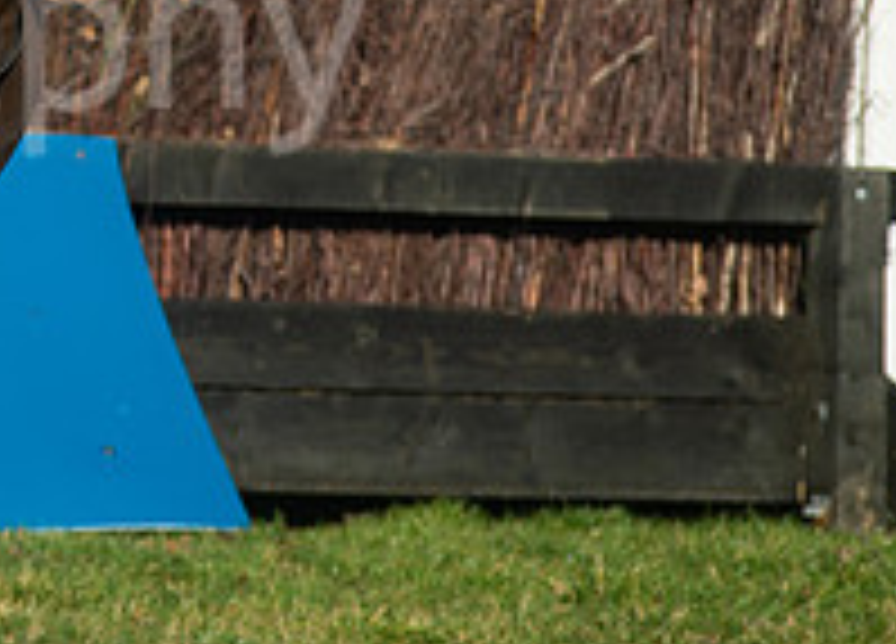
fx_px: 23536
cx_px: -160
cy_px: -198
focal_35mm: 923
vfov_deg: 1.6
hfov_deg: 2.2
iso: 400
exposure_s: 1/4000
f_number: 7.1
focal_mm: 300
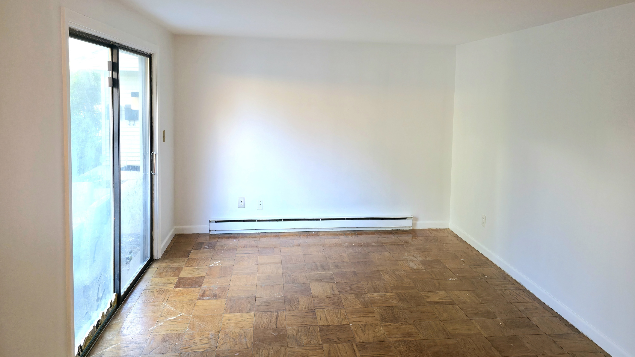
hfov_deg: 71.9
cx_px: 326
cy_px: 130
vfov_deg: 43.9
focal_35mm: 26
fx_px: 438
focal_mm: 6.3
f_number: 1.7
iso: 200
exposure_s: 1/60.2
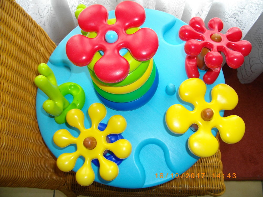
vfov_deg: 44.2
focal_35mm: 32
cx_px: 132
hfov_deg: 56.8
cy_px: 98
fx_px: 243
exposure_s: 1/50
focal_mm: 5.7
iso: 107
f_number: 2.9
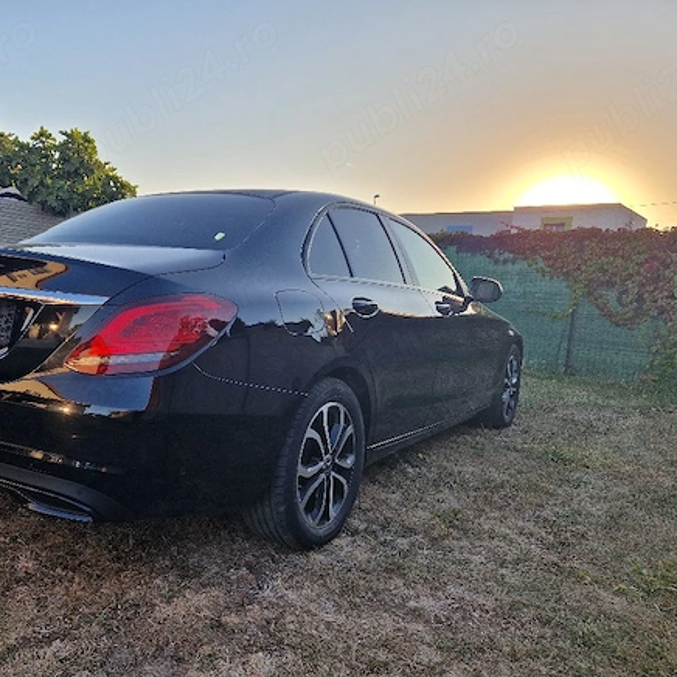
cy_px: 345
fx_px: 620
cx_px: 239
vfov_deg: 57.3
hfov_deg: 56.4
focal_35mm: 28
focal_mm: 5.4
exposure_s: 1/357
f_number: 1.8
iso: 50
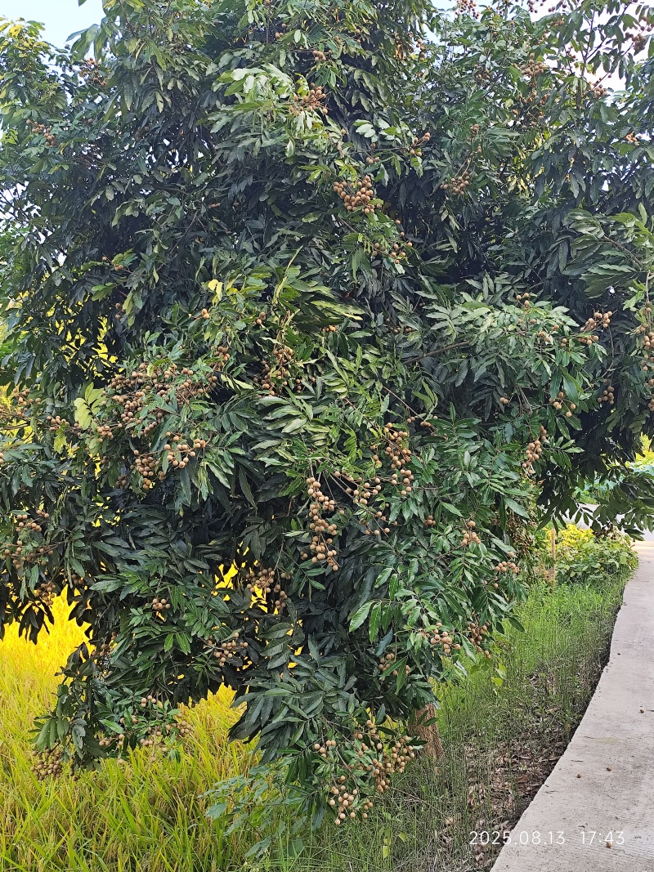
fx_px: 806
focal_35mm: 32
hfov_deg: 44.2
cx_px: 327
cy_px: 436
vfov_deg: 56.8
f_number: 1.65
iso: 50
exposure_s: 1/205
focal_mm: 6.19
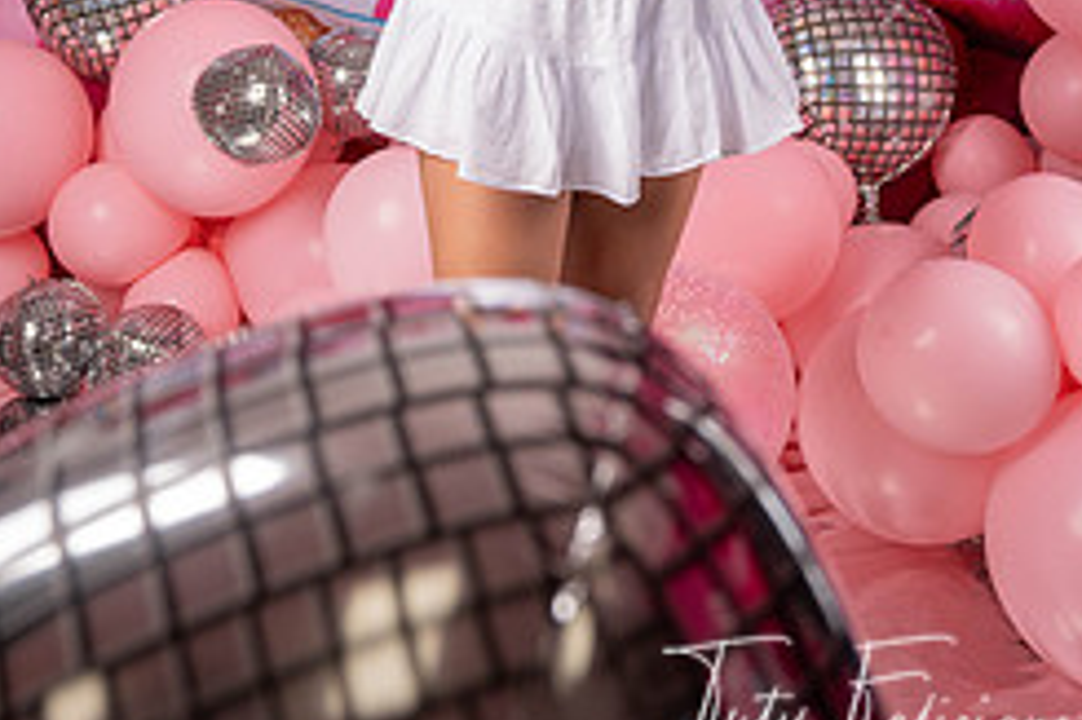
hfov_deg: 29.6
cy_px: -133
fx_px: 2042
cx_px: 477
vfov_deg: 18.9
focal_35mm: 68
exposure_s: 1/200
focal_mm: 37
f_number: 4.5
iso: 125
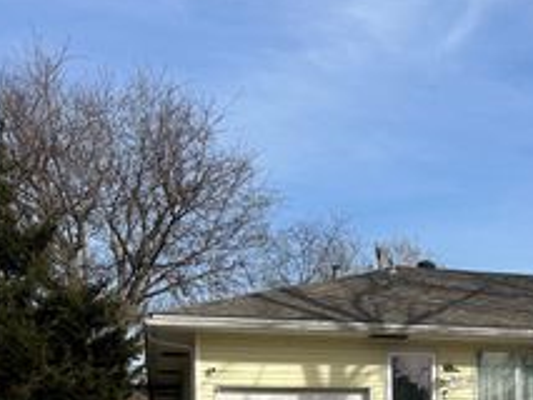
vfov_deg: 22.9
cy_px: 414
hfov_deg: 29.3
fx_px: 940
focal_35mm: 61
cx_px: 553
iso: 50
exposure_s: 1/4831
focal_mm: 5.7
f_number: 1.5
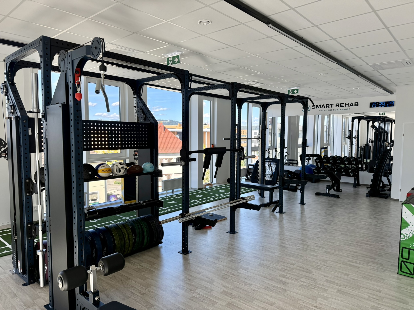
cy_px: 155
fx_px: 287
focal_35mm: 24
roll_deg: +0.0
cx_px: 207
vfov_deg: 56.8
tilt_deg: -3.5
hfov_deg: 71.6
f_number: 1.78
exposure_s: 1/617
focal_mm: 6.76
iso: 100
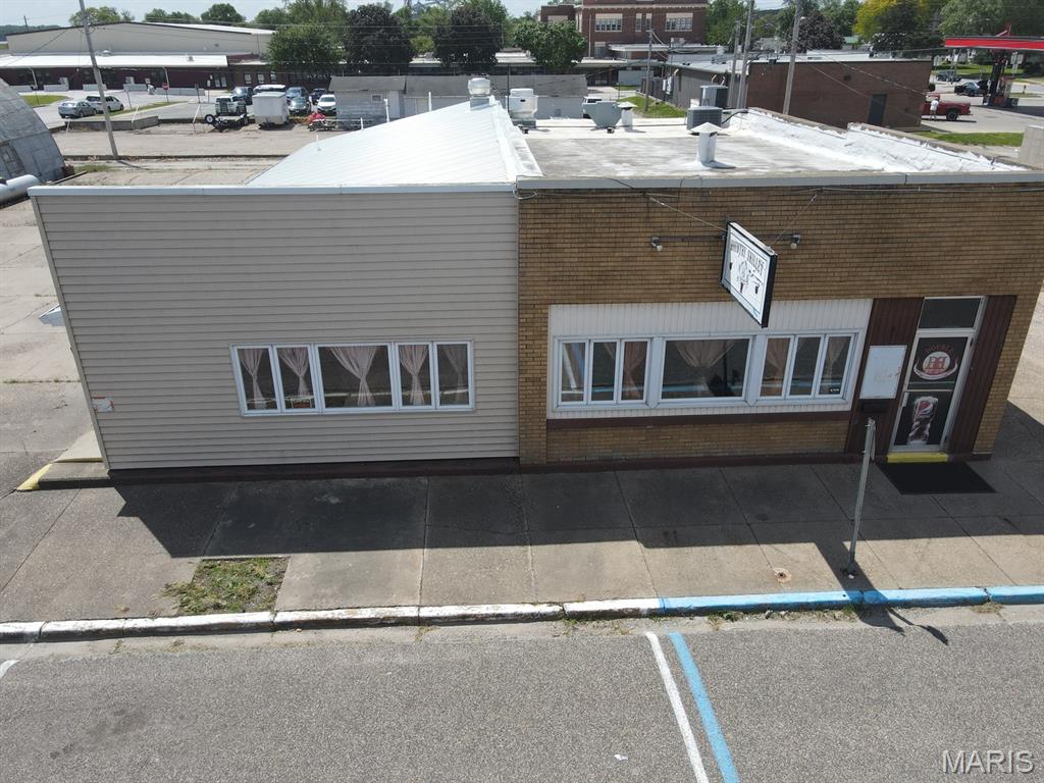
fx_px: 724
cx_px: 522
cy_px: 392
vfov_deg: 56.8
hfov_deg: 71.6
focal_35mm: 24
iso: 100
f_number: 2.8
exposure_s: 1/800
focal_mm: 4.5
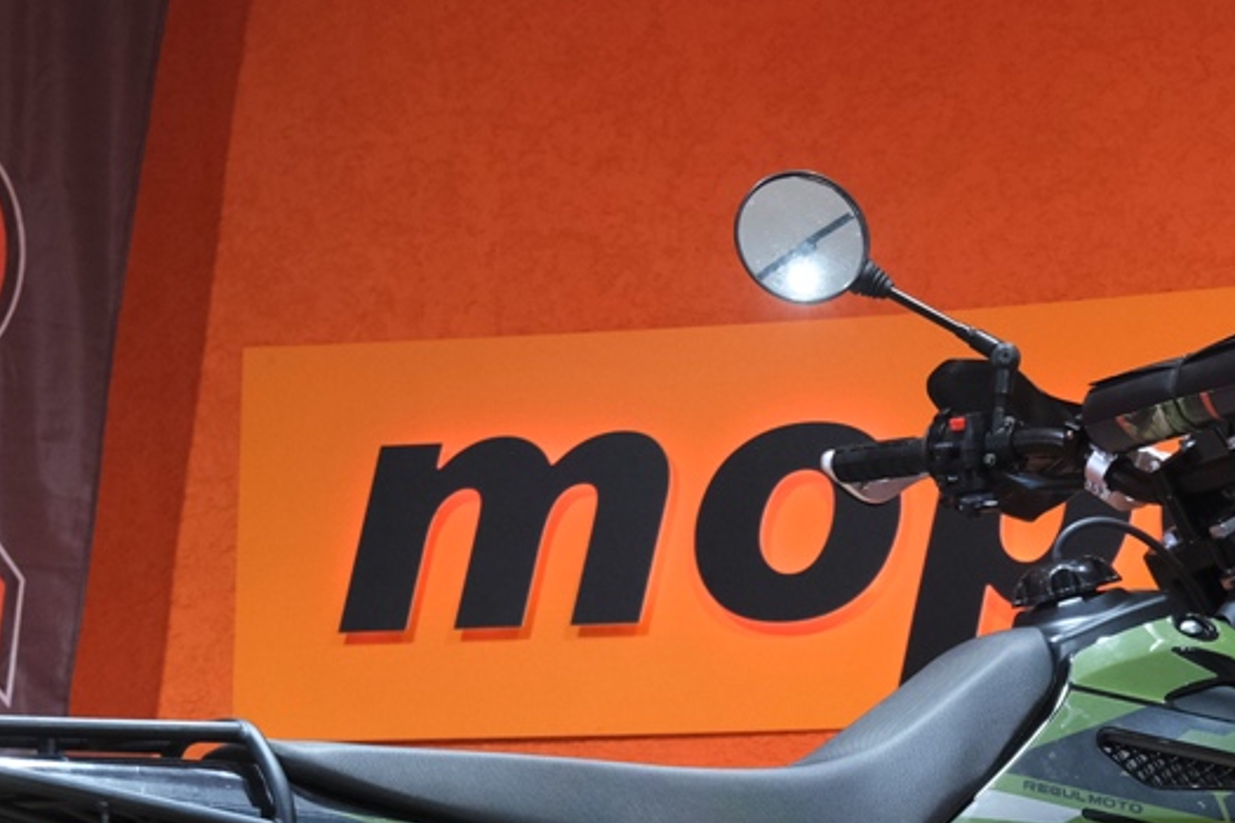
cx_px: 899
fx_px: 4288
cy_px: 939
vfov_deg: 10.8
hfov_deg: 16.3
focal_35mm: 125
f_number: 4
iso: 1600
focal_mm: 27.5
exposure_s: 1/100
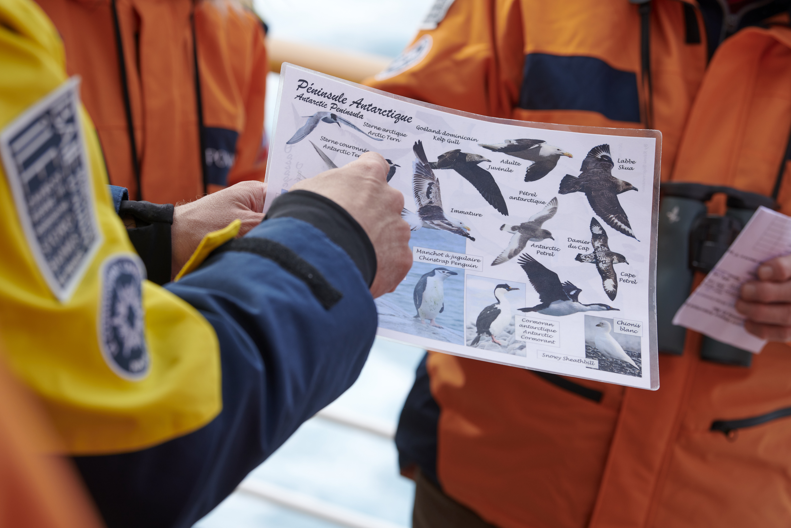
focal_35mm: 103
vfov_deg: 13.3
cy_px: 266
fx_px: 2263
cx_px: 397
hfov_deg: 19.8
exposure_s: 1/750
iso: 200
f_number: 5.6
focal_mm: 102
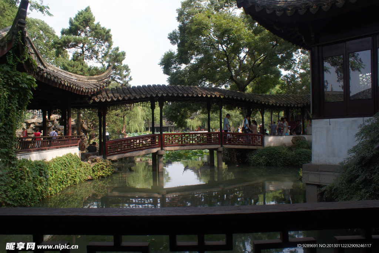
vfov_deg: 48.0
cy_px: 126
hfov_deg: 67.3
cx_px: 190
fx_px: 285
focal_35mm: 27
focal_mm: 18
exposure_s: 1/80
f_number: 9
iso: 100
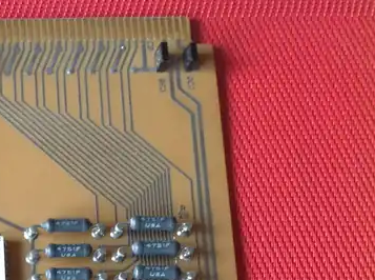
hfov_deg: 18.3
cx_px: -146
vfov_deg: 14.4
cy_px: 367
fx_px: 1059
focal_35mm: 98
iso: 160
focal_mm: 4.28
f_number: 2.4
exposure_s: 1/15
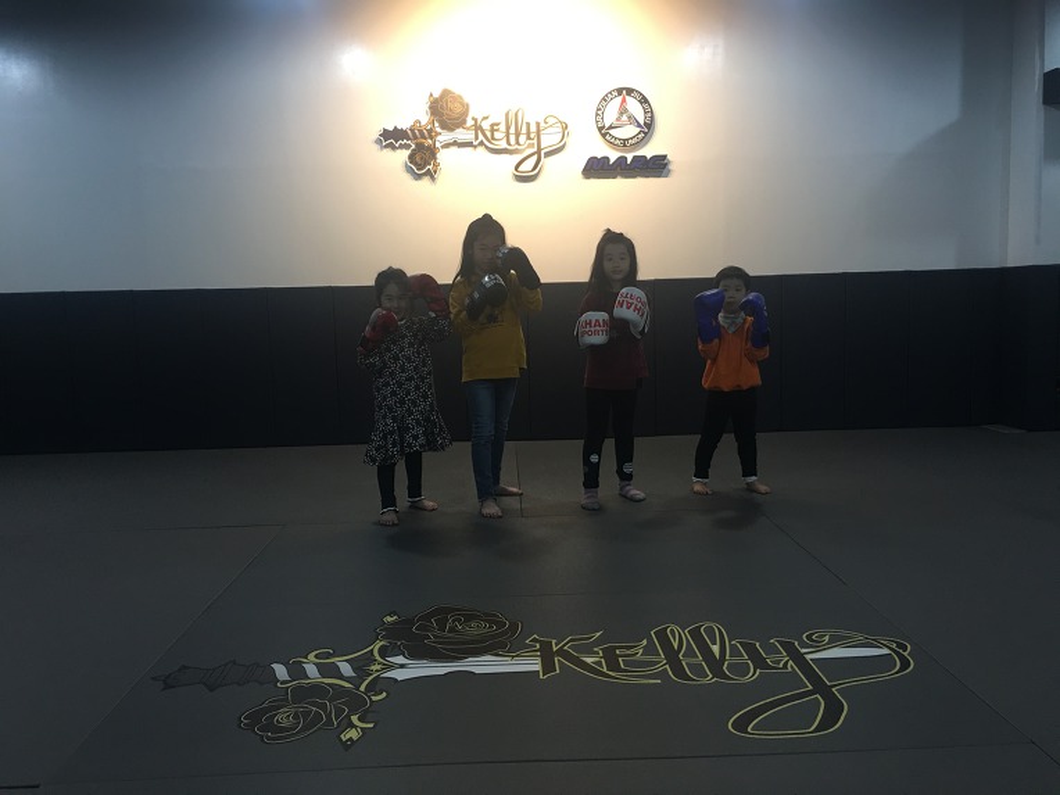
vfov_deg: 48.2
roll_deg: +1.5
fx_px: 888
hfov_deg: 61.7
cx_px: 530
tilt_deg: -6.0
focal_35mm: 29
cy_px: 398
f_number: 2.2
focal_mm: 4.15
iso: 40
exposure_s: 1/15
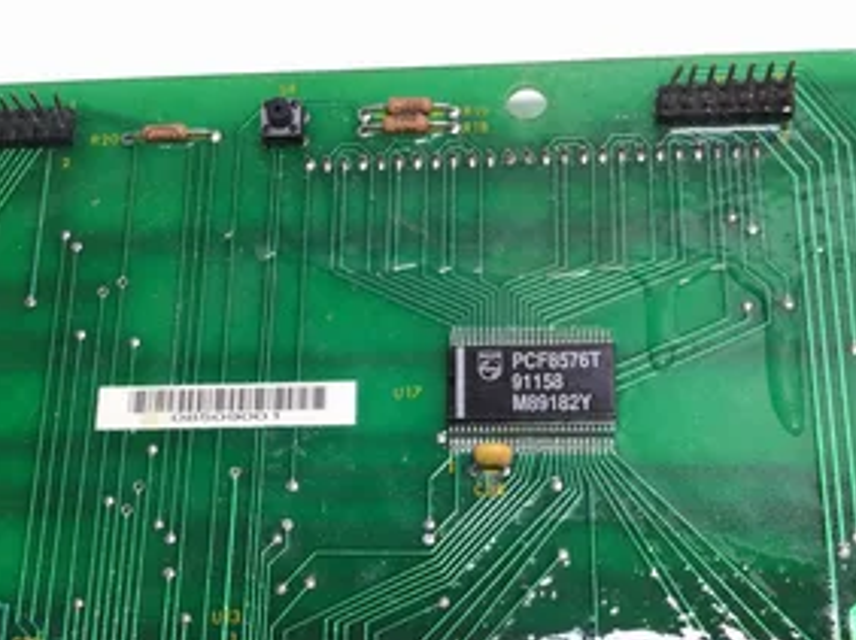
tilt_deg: -70.4
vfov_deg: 32.5
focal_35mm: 44
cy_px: 443
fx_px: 1087
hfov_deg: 43.0
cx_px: 401
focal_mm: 3.3
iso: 32
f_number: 2.4
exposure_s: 1/60
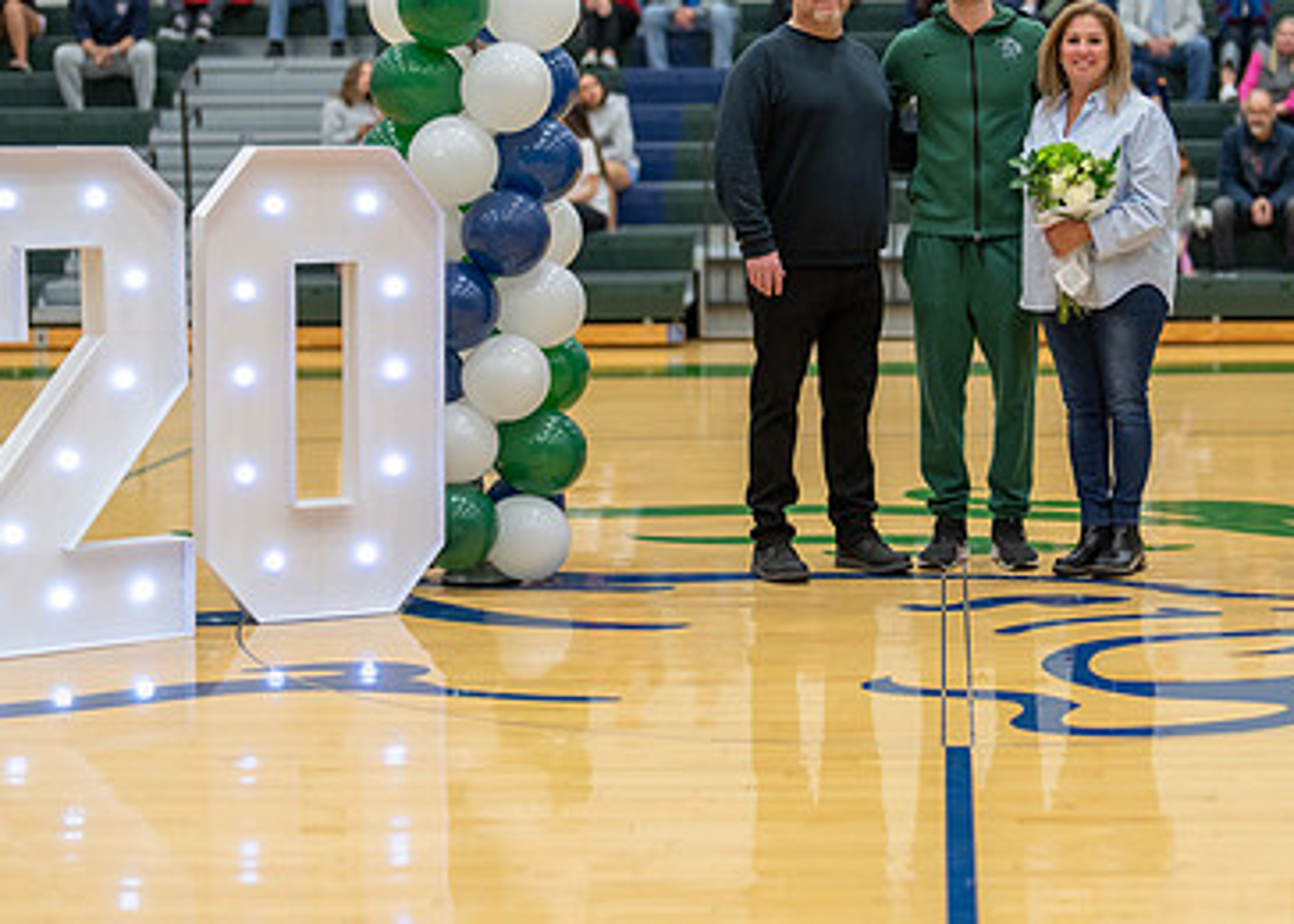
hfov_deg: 23.5
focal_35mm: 84
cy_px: 213
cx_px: 905
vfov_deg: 16.9
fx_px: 3087
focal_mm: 50
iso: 320
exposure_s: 1/400
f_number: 1.2
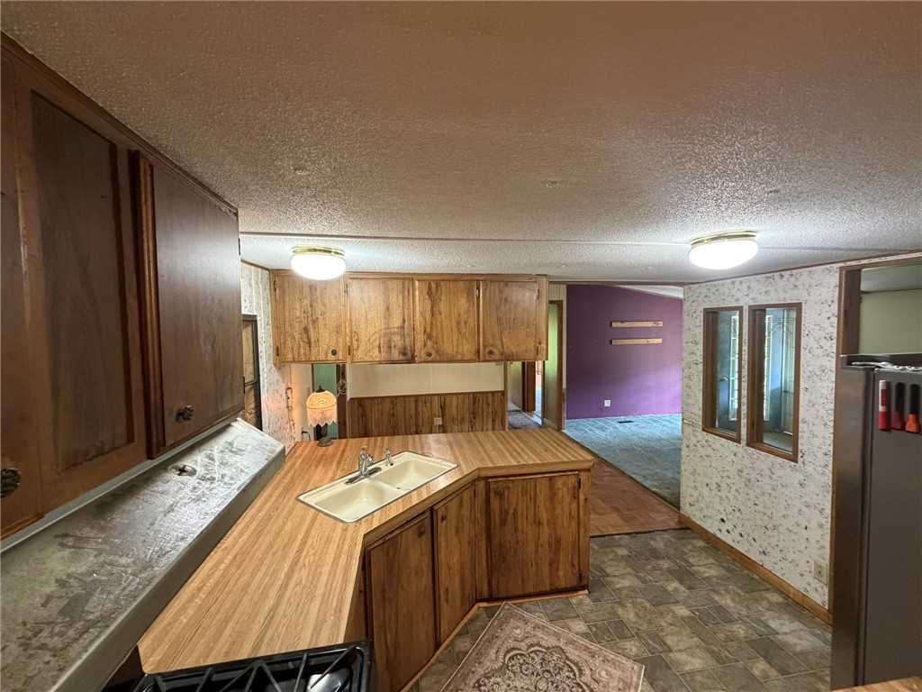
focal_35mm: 14
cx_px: 461
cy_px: 346
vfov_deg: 85.7
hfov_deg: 102.1
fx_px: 373
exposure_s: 1/60
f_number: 2.2
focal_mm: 2.22
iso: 500
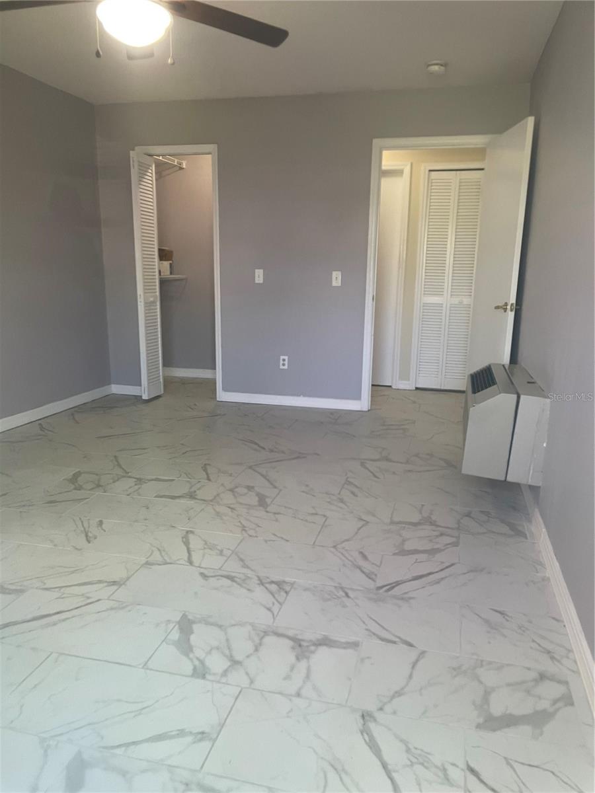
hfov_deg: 53.1
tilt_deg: -12.2
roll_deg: -0.1
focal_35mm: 26
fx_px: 596
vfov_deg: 67.3
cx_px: 298
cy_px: 396
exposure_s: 1/71
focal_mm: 4.2
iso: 125
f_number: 1.6
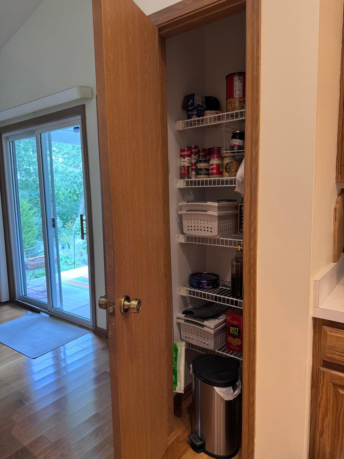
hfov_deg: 56.8
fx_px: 318
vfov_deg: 71.6
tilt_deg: -6.4
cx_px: 172
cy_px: 230
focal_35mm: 24
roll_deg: +2.0
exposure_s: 1/60
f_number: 1.78
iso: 320
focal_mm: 6.76
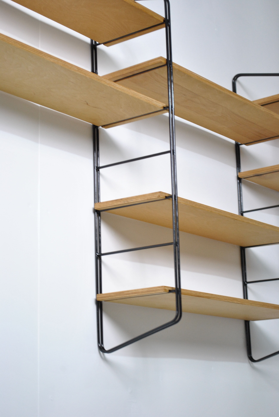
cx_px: 140
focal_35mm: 75
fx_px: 869
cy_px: 208
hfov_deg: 18.2
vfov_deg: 27.0
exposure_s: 1/30
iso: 640
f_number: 5.6
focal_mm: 50
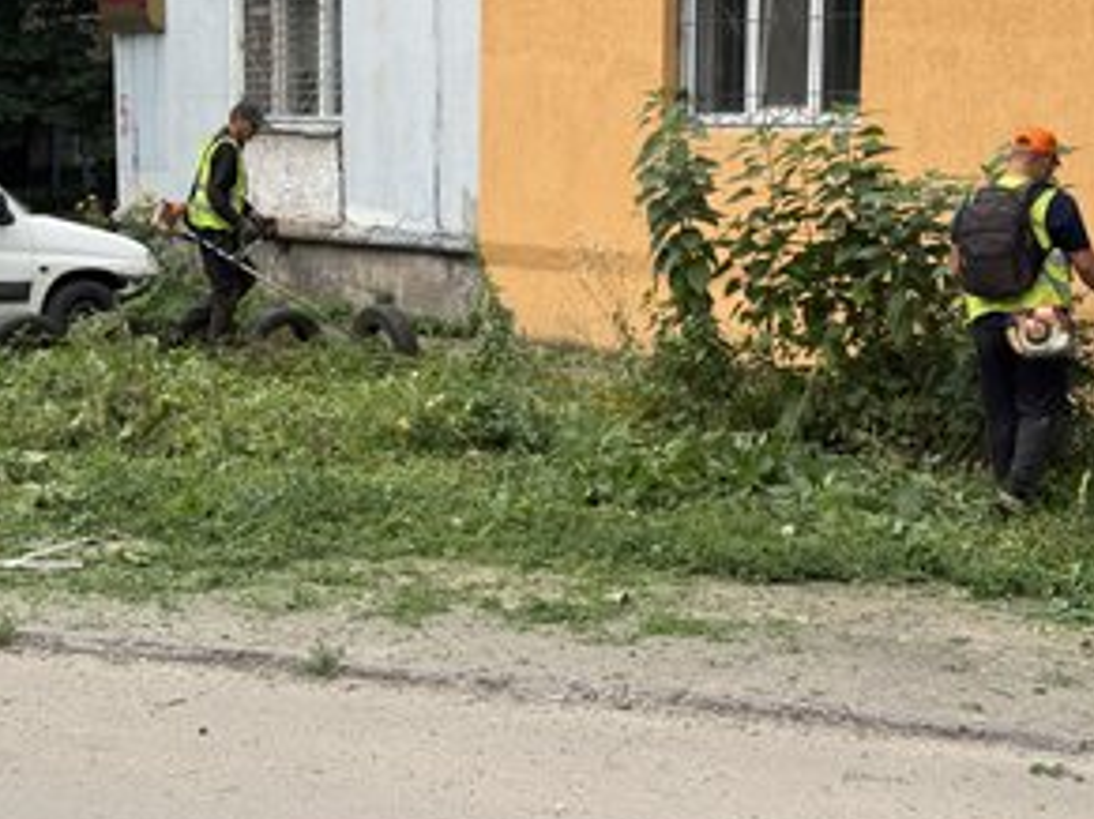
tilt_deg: -5.6
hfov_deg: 29.4
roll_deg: -0.4
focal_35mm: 66
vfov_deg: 22.2
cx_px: 620
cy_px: 357
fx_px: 2085
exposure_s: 1/685
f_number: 1.78
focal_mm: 6.76
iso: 64
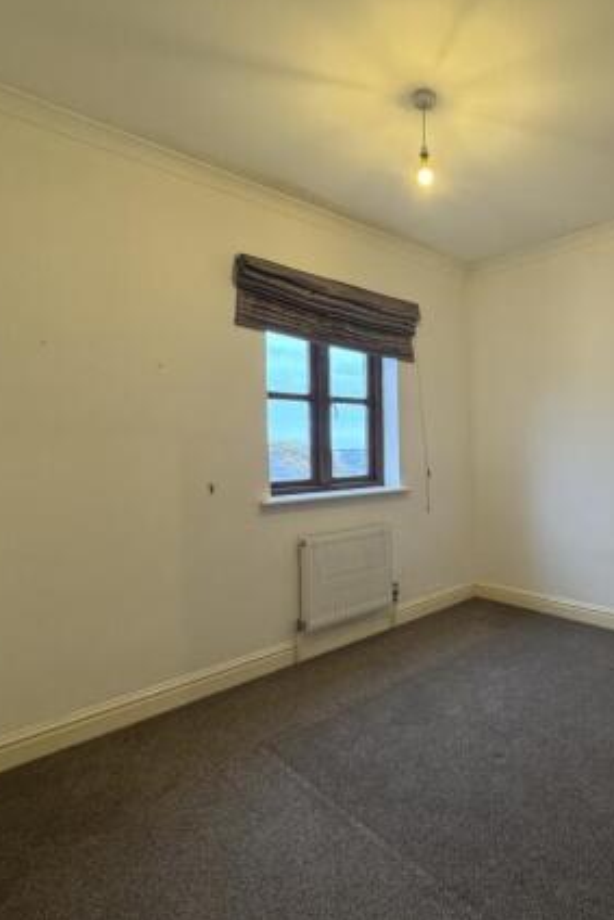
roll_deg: +1.4
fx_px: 511
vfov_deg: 83.9
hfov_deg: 58.7
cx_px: 461
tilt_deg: -0.5
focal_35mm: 20
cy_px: 450
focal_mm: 2.22
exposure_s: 1/50
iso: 250
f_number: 2.2
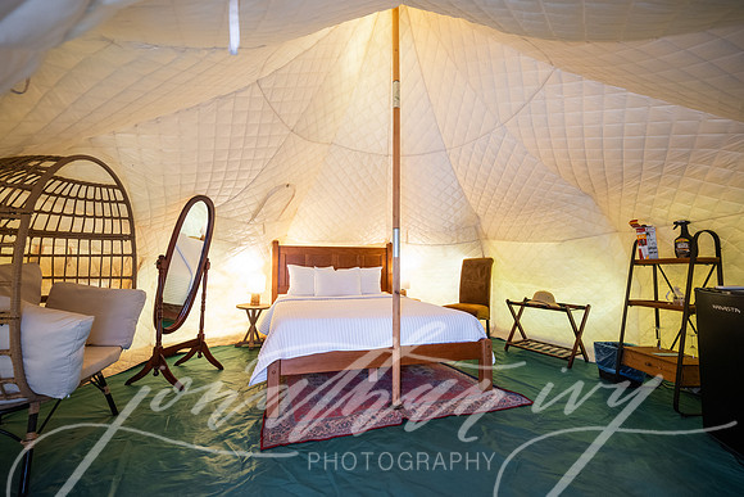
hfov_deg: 100.3
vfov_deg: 77.3
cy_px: 248
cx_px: 372
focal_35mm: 15
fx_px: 310
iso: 1000
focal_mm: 14
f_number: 4
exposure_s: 1/80
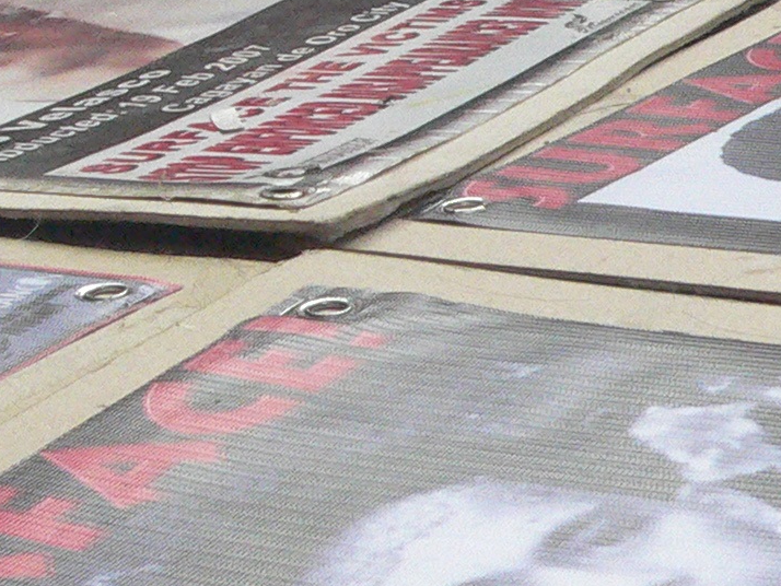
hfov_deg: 15.1
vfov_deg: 11.3
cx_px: 739
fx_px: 2911
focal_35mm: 129
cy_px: -110
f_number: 4.6
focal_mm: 6
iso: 400
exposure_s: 1/500
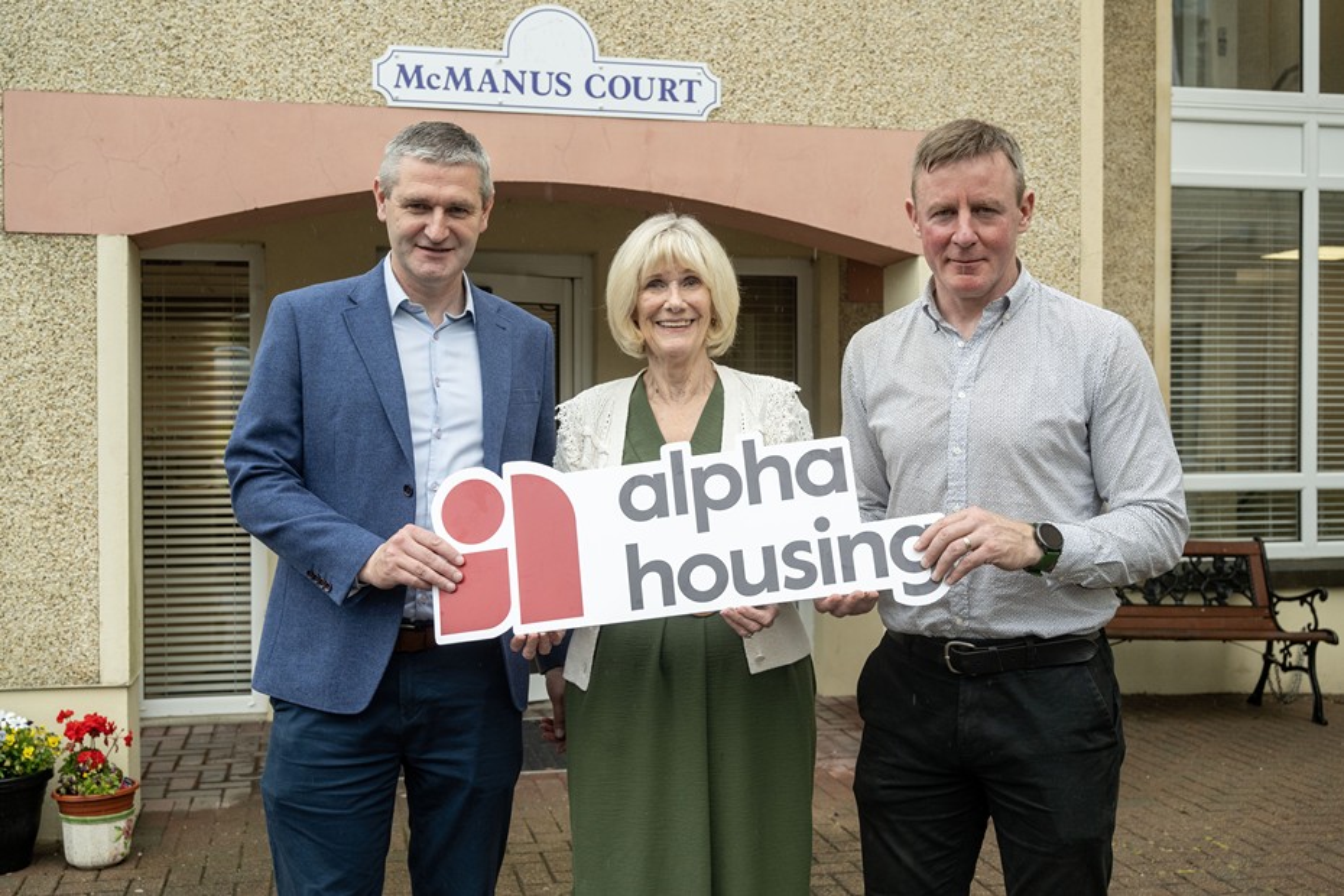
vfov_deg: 33.4
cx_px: 672
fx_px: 1493
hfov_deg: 48.5
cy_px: 448
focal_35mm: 40
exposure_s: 1/500
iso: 800
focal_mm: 40
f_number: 5.6
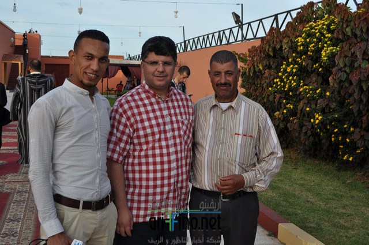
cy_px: 122
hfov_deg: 42.4
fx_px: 476
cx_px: 184
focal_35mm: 46
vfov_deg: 28.9
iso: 200
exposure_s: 1/250
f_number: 8
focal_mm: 31
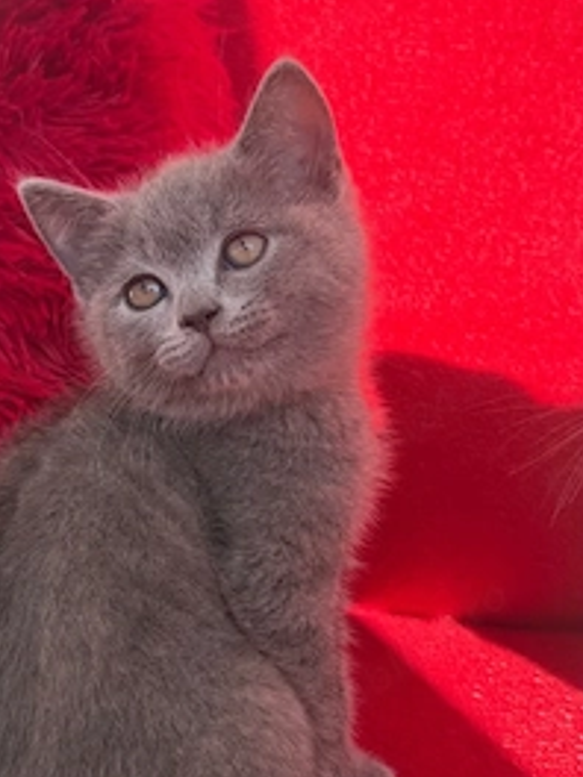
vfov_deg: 36.1
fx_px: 1190
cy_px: 462
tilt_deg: -17.9
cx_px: 241
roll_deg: +2.8
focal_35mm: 53
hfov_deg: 27.5
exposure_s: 1/796
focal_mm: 6.76
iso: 100
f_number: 1.78
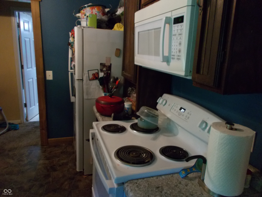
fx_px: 197
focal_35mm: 26
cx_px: 131
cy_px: 98
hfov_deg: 67.3
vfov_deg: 53.0
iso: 400
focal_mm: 4.6
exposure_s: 1/15
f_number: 3.2
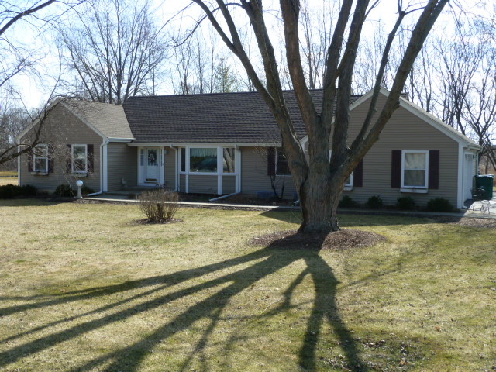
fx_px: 573
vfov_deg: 36.0
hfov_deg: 46.8
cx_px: 248
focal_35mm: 40
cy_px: 186
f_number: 4
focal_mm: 6.5
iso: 80
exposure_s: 1/320
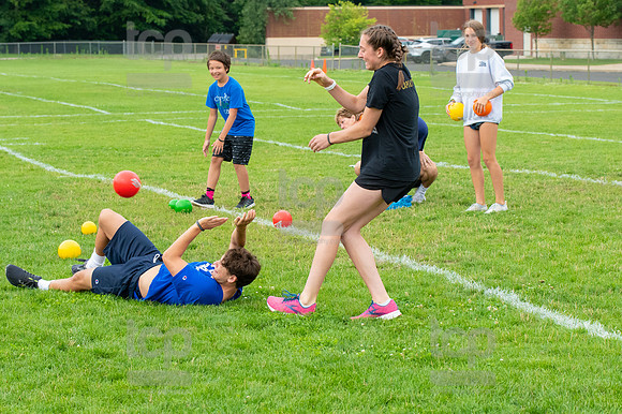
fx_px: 1813
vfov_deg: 13.0
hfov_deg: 19.5
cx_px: 311
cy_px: 207
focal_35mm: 105
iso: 1250
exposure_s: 1/1000
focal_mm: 70
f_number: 5.6
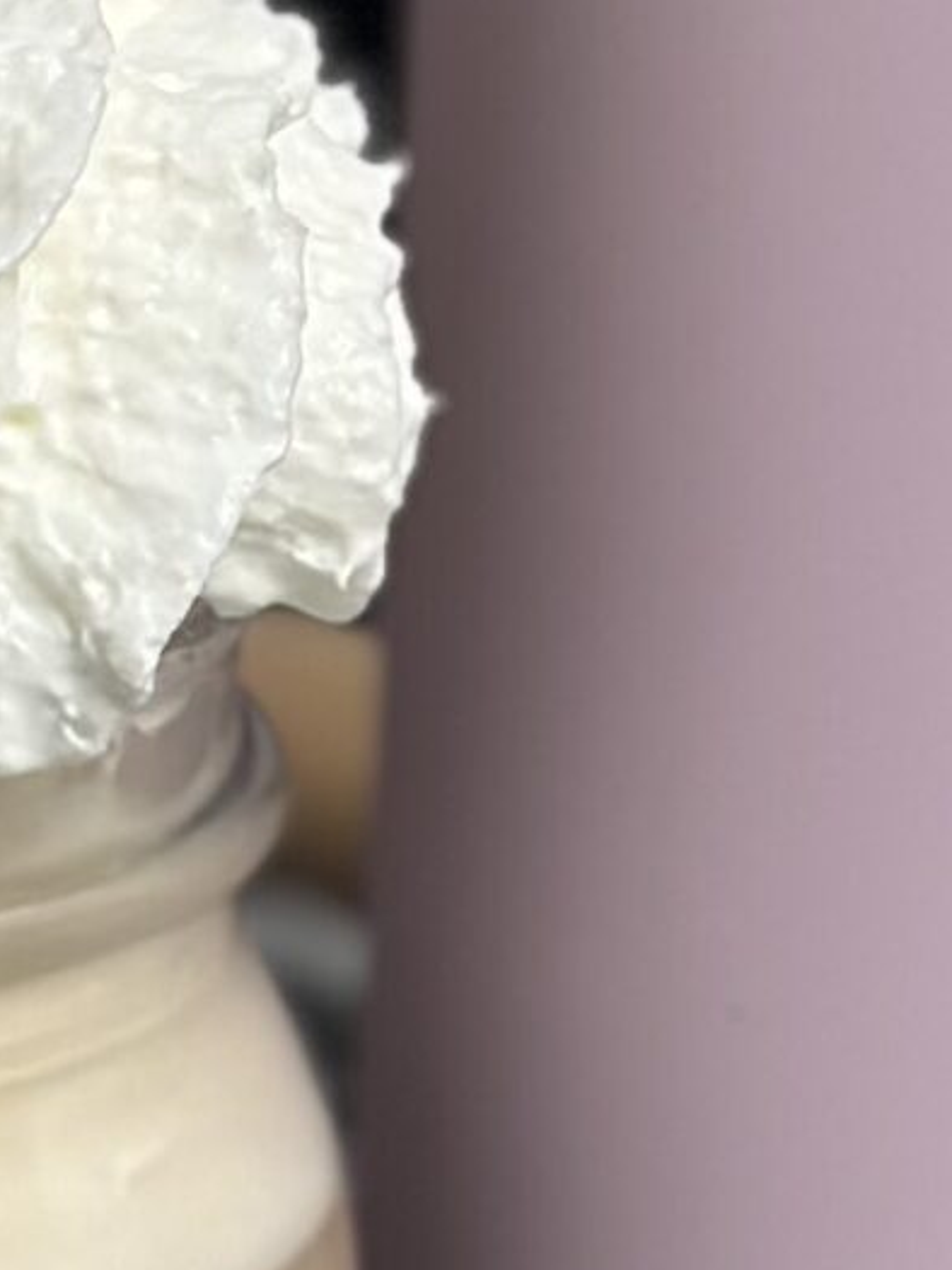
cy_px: 247
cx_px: 222
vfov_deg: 8.4
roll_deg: -2.7
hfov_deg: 6.3
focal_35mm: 234
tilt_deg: -13.6
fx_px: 8577
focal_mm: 6.86
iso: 320
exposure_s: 1/60
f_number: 1.78
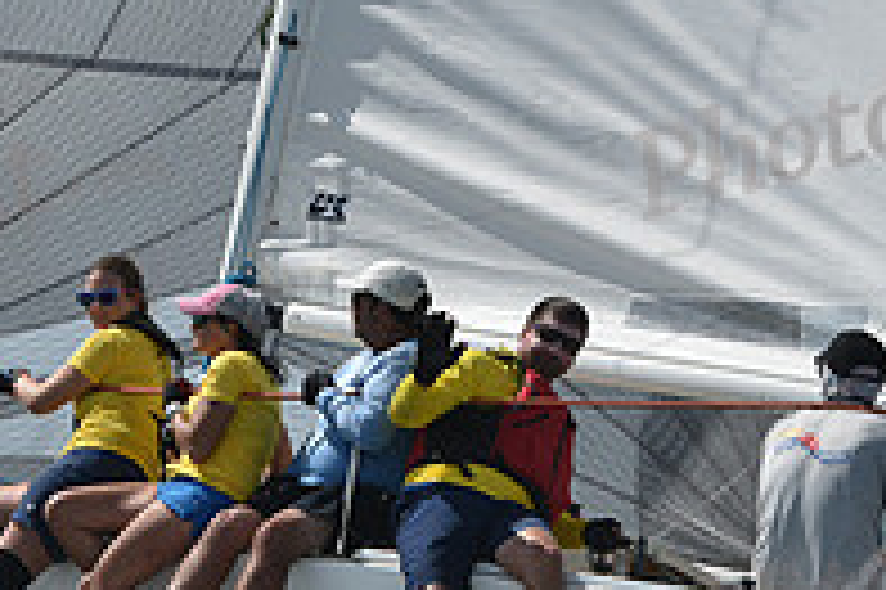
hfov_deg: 4.4
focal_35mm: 472
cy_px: 399
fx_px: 11606
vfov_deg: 2.9
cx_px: 405
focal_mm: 160
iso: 250
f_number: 9
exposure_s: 1/1600
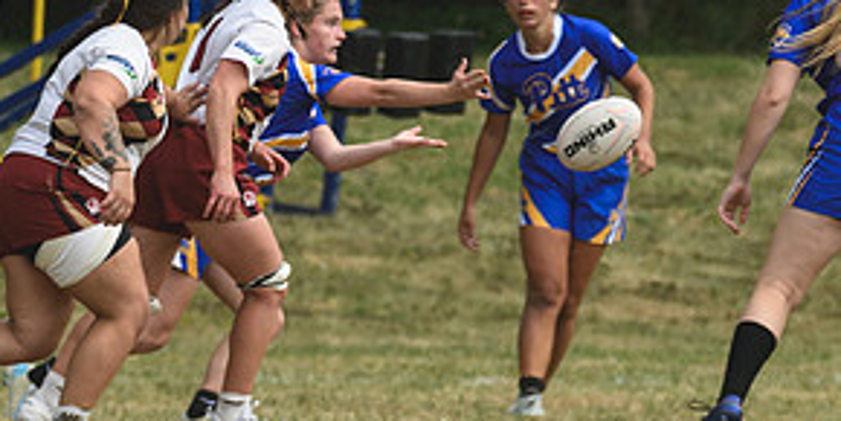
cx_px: 187
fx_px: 32813
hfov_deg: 1.5
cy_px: 170
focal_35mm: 1510
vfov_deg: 0.7
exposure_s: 1/1000
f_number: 6
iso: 280
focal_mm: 340
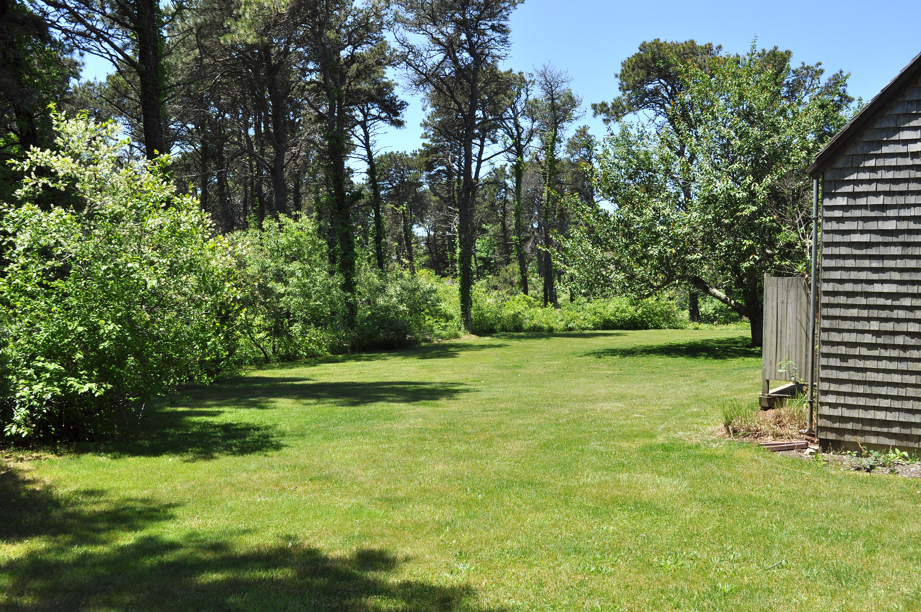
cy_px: 306
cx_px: 460
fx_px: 920
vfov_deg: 36.8
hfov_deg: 53.2
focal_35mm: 36
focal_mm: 24
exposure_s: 1/320
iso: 200
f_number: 9
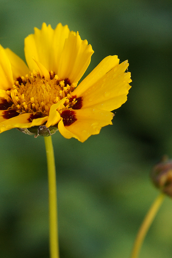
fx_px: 1619
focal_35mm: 226
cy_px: 129
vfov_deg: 9.1
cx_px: 58
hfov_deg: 6.1
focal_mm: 100
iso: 250
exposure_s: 1/160
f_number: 5.6
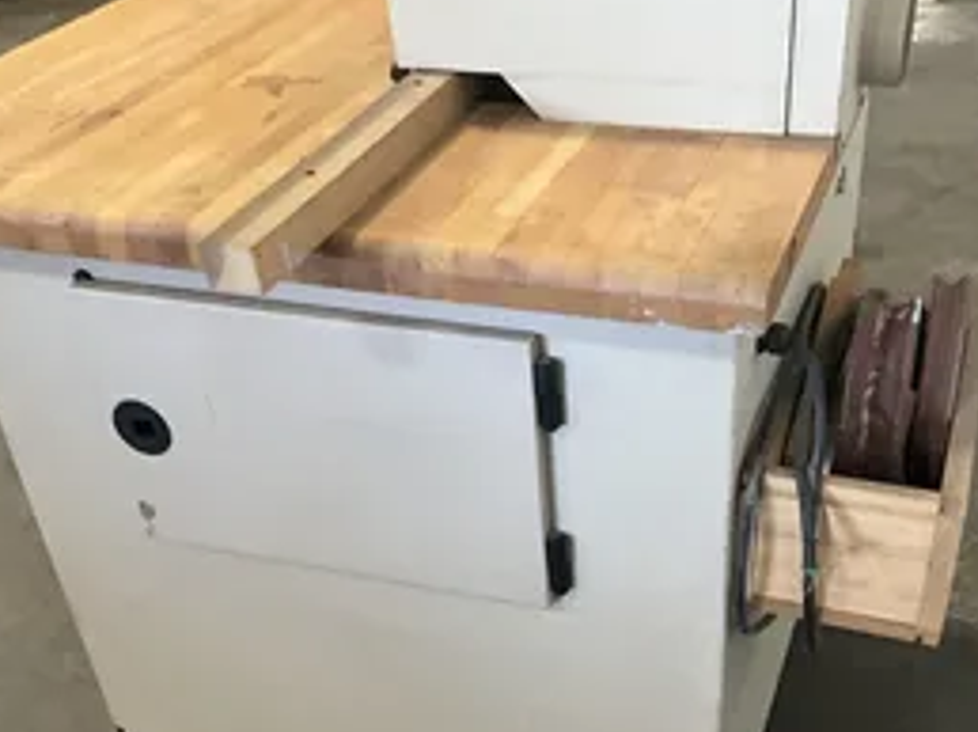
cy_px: 539
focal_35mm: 45
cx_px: 565
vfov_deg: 31.6
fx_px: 1270
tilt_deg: -37.9
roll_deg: +3.7
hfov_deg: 42.0
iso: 320
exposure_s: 1/40
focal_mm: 3
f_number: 1.8
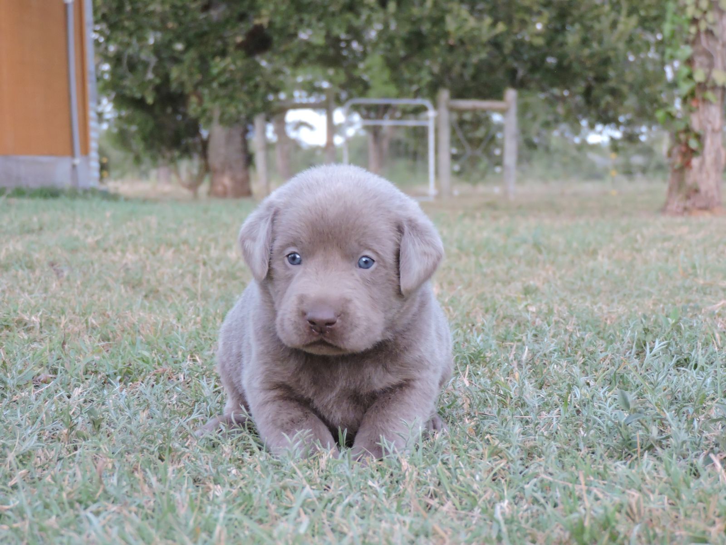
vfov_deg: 14.8
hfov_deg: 19.6
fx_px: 2097
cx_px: 363
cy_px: 272
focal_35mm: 100
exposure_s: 1/30
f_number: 4.1
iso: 800
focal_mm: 17.8
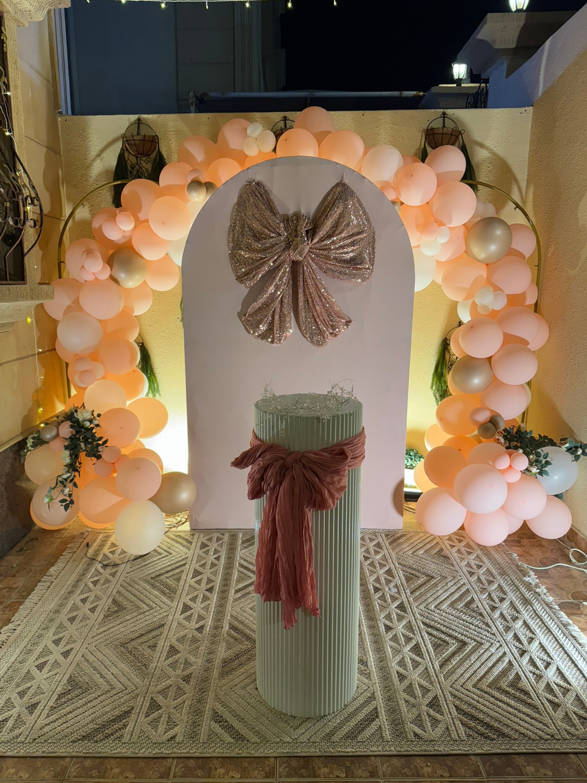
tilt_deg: -10.6
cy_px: 392
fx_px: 543
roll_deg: -0.4
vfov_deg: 71.6
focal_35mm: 24
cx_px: 294
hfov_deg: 56.8
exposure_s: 1/120
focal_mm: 6.76
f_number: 1.78
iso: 160
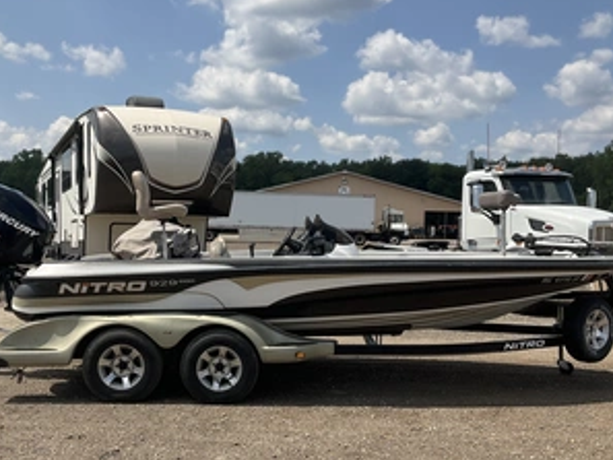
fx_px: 691
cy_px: 278
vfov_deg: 36.7
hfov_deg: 47.8
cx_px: 281
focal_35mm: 39
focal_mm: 3
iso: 25
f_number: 1.8
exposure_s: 1/2320
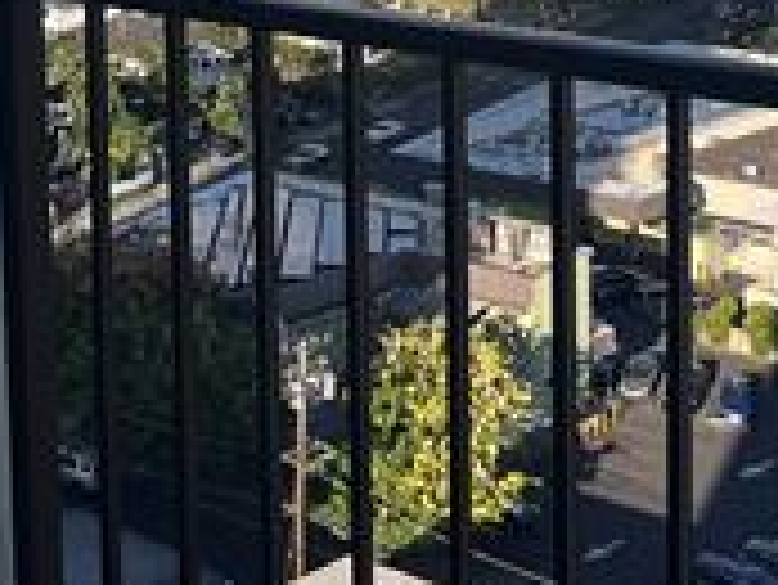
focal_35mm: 96
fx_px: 2159
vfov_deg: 15.1
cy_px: -32
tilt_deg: -9.9
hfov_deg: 20.4
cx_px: 468
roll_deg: +1.1
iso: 50
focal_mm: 5.1
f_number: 1.6
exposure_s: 1/3413
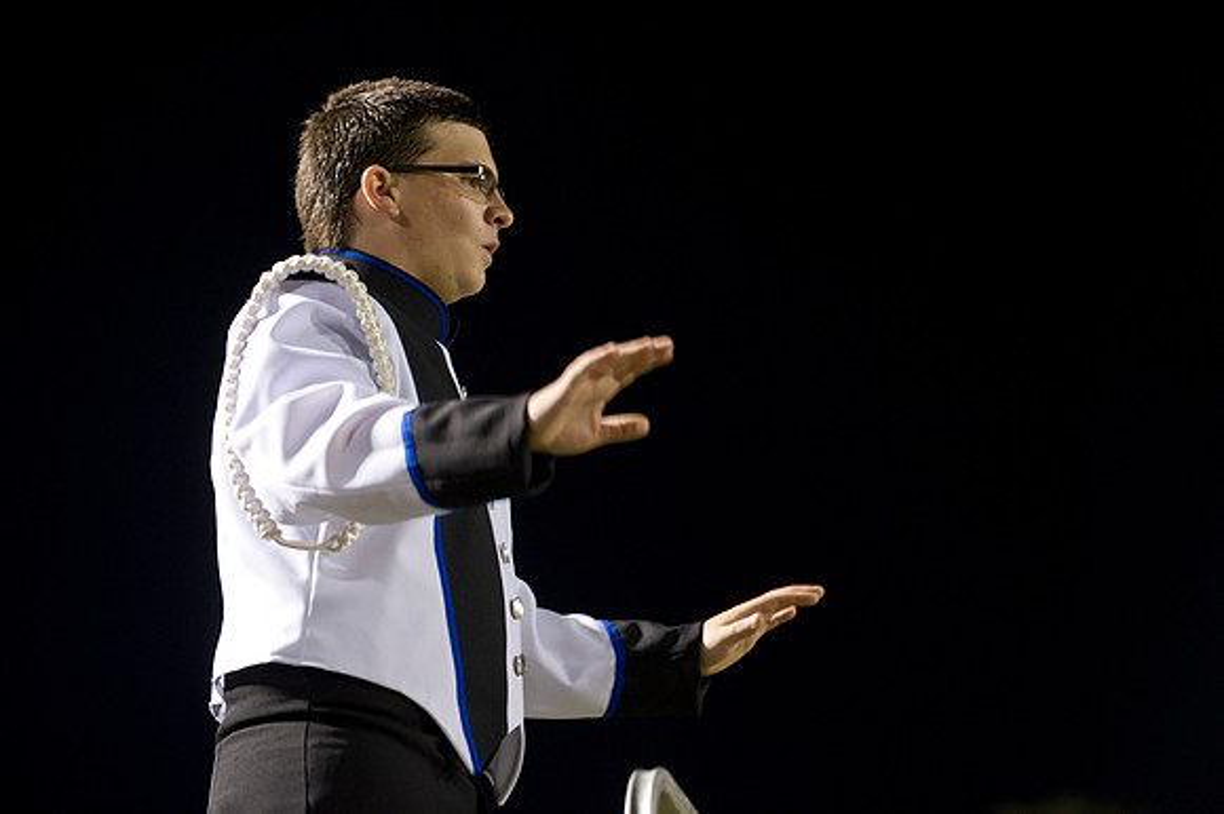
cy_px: 407
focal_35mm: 125
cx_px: 612
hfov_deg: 16.4
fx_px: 4247
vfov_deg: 11.0
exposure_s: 1/125
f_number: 3.2
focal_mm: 125
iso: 3200
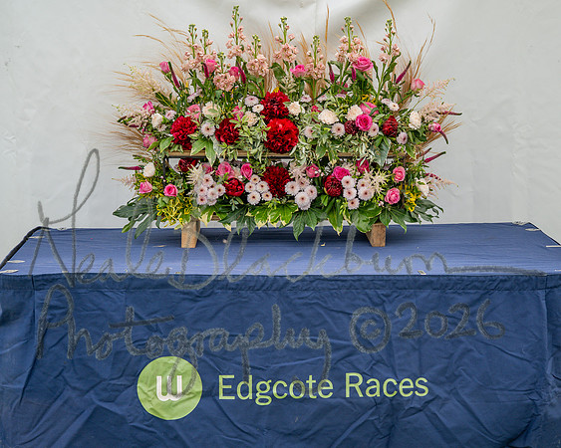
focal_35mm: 63
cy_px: 243
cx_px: 330
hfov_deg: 29.8
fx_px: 1053
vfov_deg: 24.0
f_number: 5
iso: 400
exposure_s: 1/1100
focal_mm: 50
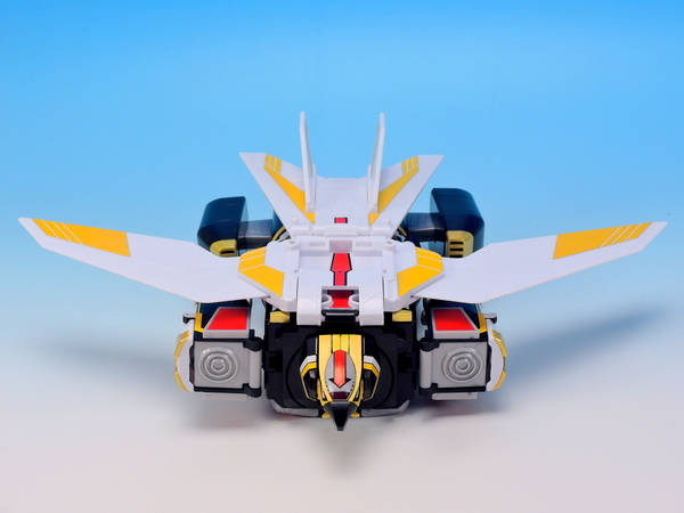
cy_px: 256
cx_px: 342
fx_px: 1482
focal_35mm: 75
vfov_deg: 19.6
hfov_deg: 26.0
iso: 80
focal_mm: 16
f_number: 5.8
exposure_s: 1/2.5
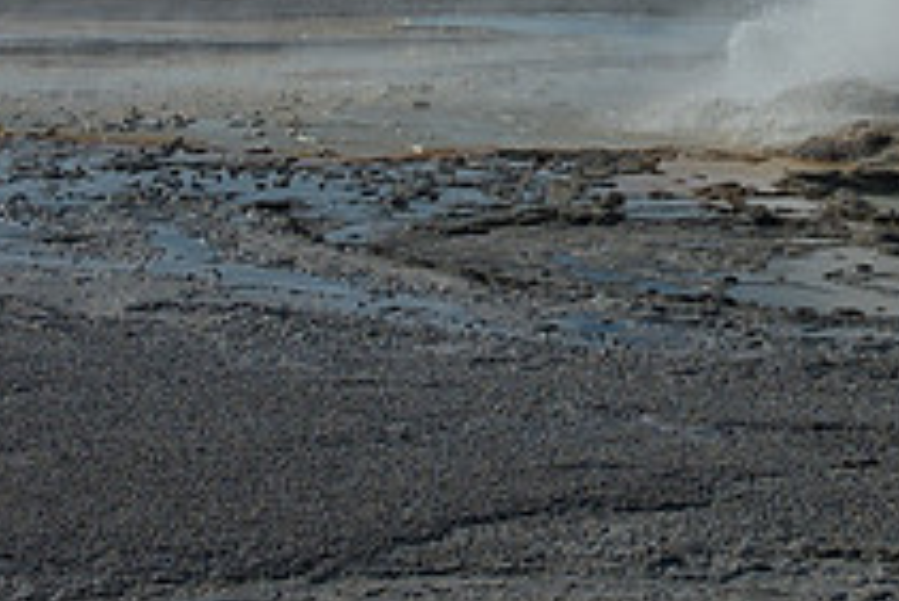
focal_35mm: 119
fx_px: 2983
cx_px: 967
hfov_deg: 16.7
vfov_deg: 11.3
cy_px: -98
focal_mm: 29
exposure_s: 1/320
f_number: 9
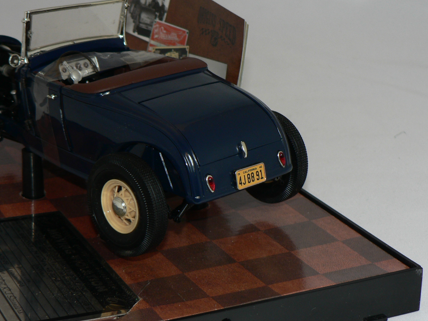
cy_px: 174
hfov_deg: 22.2
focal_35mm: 88
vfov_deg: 16.8
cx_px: 178
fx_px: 1088
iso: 80
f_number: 3.2
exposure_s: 1/60
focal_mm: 9.8
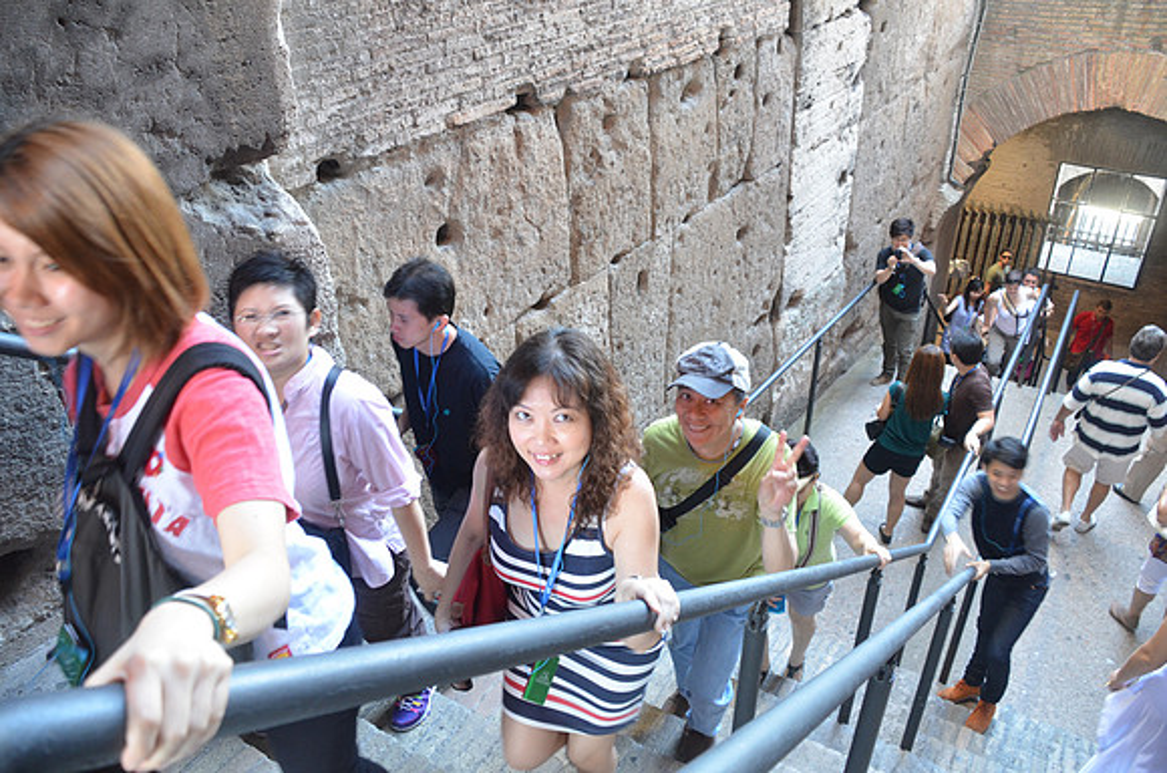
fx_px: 873
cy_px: 386
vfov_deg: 47.7
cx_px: 584
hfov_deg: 67.5
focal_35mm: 27
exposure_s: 1/40
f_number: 3.5
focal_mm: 18
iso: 1000
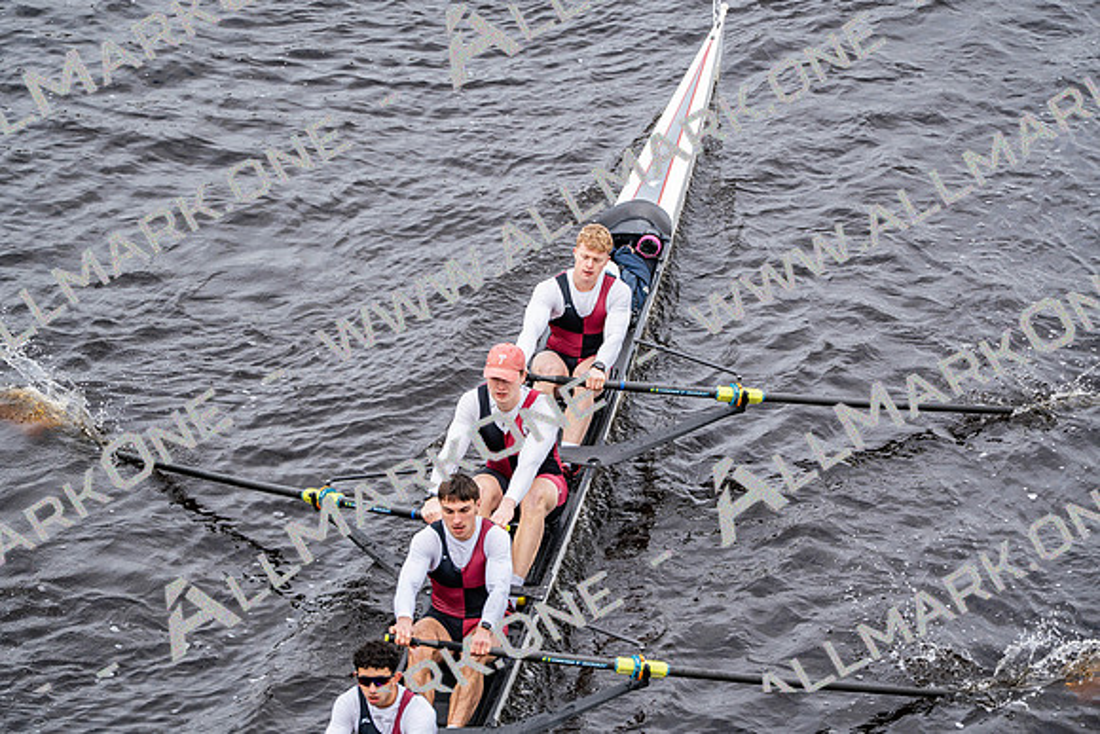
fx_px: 6112
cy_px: 367
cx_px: 550
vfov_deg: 6.9
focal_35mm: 200
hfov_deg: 10.3
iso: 320
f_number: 2.8
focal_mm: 200
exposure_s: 1/2000
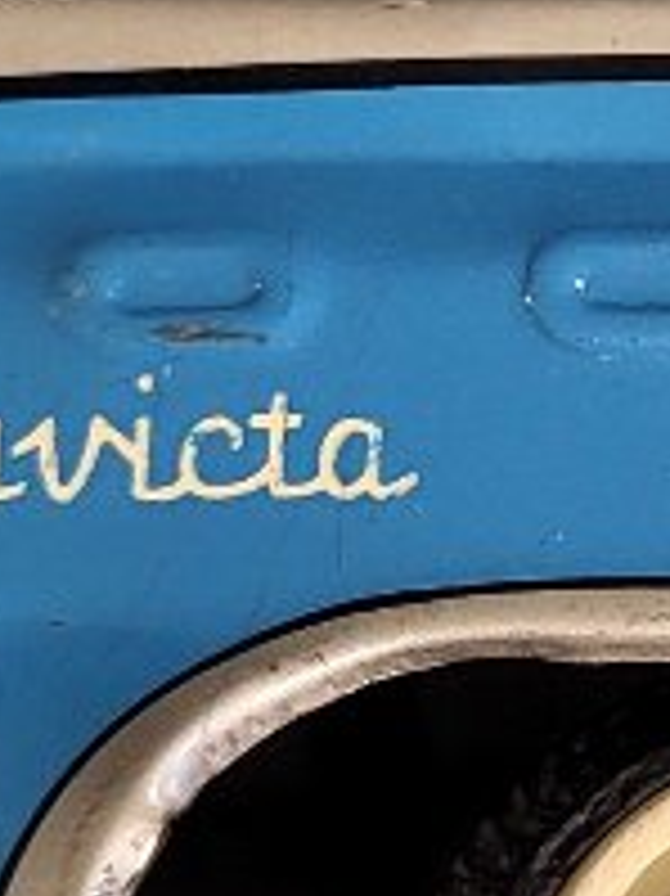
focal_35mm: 157
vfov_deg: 12.6
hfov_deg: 9.3
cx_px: 872
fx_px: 4056
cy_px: 266
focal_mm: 5.4
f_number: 1.8
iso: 200
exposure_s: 1/100
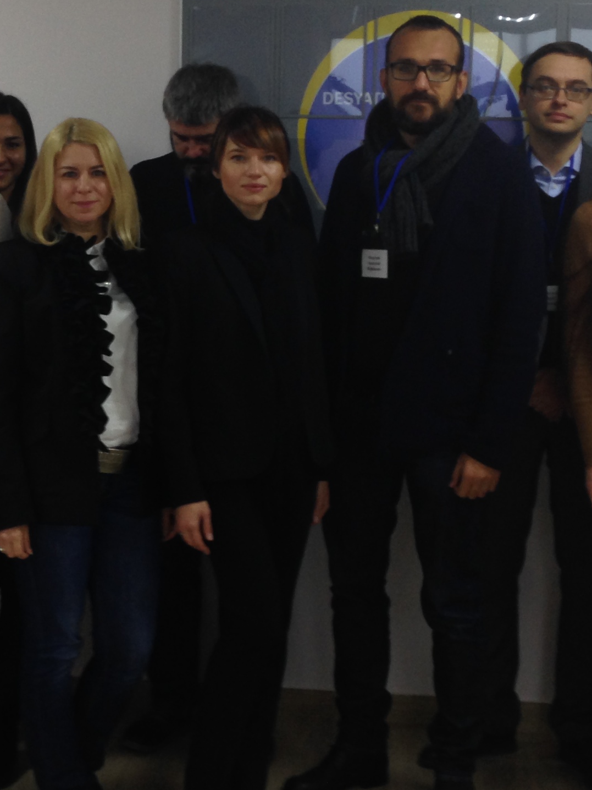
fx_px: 1710
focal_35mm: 75
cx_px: 169
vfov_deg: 25.9
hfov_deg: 19.5
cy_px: 315
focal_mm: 4.12
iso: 50
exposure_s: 1/22
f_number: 2.4
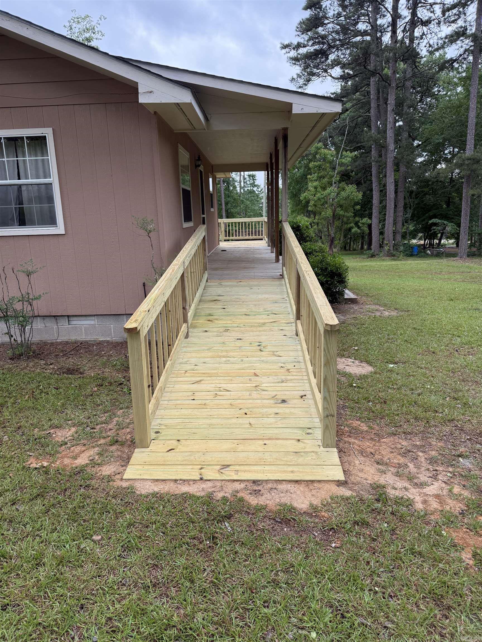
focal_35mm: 24
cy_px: 321
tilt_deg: -11.0
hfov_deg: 56.8
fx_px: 446
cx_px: 241
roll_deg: +2.3
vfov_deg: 71.6
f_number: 1.78
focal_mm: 6.76
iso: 100
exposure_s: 1/426
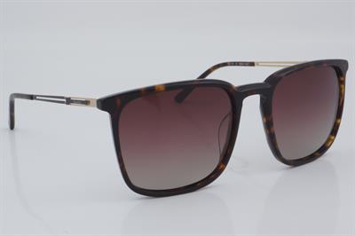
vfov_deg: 18.2
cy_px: 118
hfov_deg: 27.0
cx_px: 178
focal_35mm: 75
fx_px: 739
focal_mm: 50
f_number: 32
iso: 100
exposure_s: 1/4
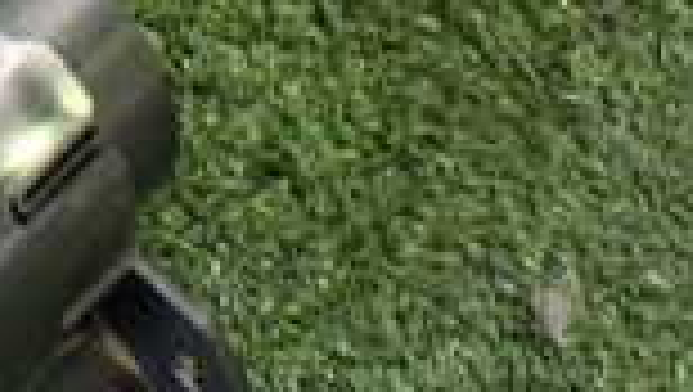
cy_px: -288
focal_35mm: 127
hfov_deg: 15.4
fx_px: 2336
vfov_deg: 9.2
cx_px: -387
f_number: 2.3
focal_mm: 5.4
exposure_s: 1/30
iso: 800
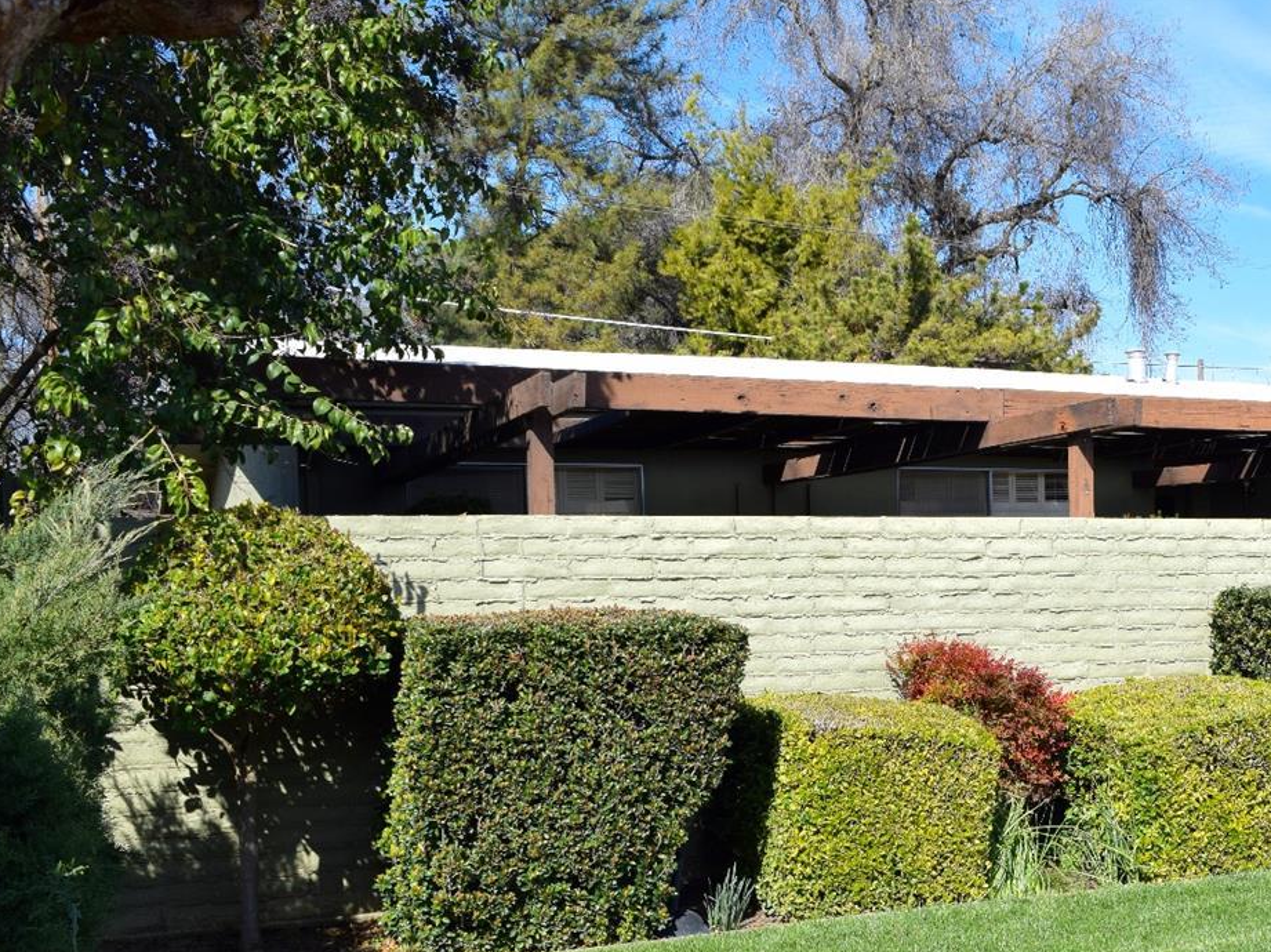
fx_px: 1725
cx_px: 1028
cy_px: 682
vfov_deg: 30.5
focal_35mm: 47
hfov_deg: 38.8
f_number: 10
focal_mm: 20
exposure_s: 1/400
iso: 200
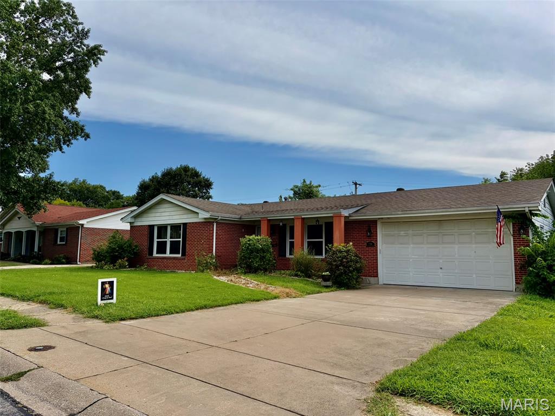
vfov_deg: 53.1
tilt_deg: +7.4
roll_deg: +0.3
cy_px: 208
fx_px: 417
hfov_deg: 67.3
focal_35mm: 26
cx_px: 278
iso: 64
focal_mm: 5.96
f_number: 1.6
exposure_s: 1/7813
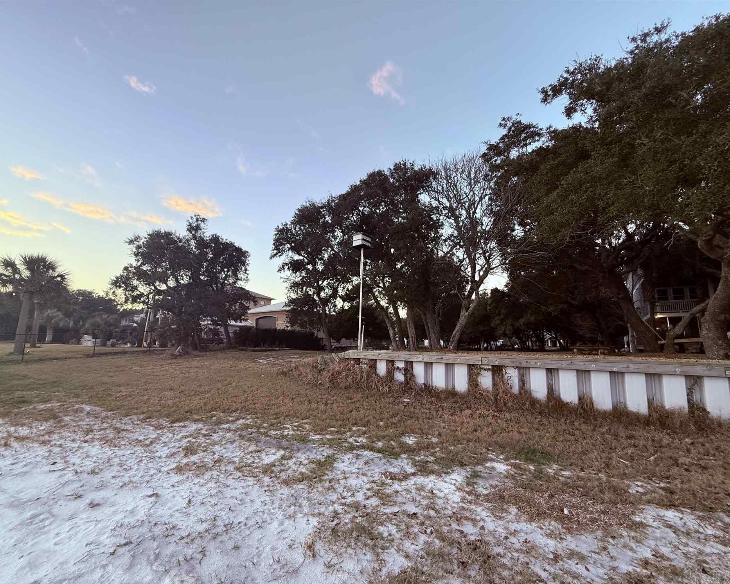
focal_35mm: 15
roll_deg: -1.0
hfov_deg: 96.8
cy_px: 300
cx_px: 353
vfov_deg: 84.0
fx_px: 324
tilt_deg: +9.1
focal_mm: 2.22
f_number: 2.2
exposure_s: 1/99
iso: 125
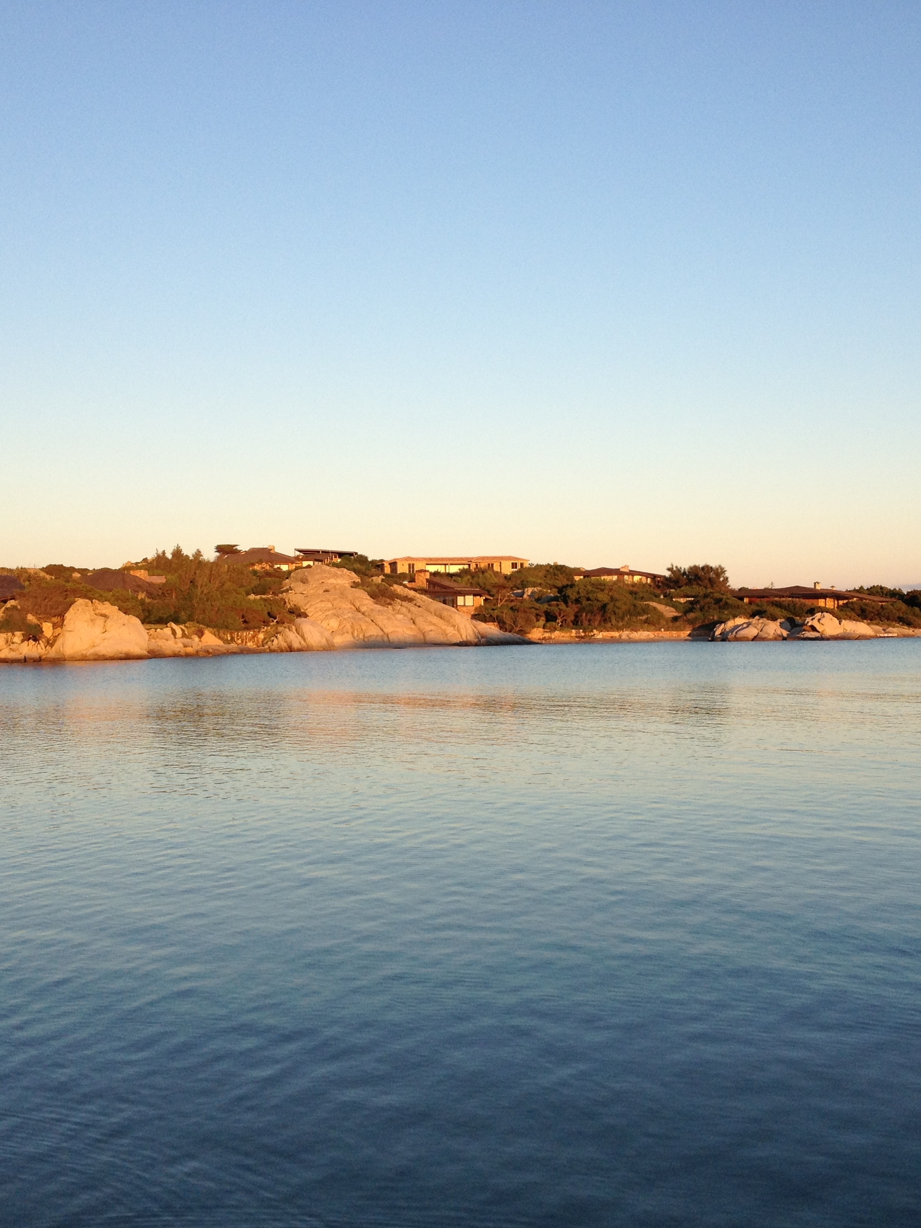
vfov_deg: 40.4
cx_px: 531
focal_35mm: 47
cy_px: 616
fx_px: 1667
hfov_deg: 30.8
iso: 64
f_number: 2.4
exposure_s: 1/488
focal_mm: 4.28
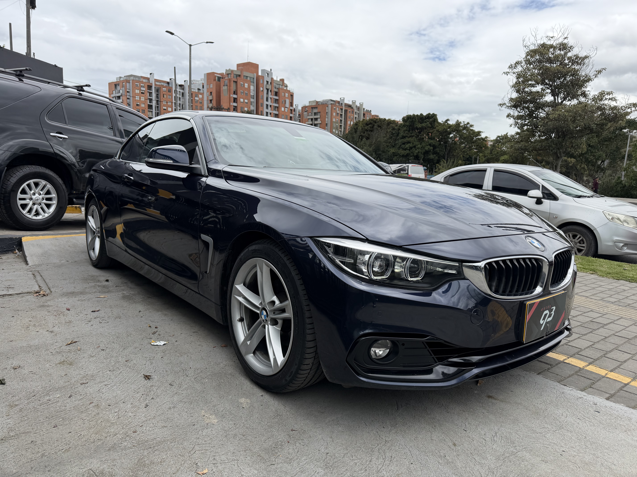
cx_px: 318
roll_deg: -2.3
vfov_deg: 56.8
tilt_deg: -8.7
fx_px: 442
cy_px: 238
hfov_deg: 71.6
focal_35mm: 24
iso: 100
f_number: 1.78
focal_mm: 6.76
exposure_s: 1/4673
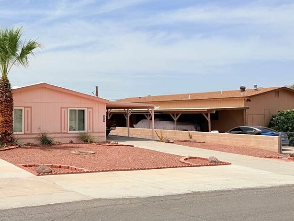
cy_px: 95
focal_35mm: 40
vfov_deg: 35.9
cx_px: 53
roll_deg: +0.3
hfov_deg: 44.2
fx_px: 340
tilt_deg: +3.6
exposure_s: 1/11905
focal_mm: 6.76
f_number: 1.78
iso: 80
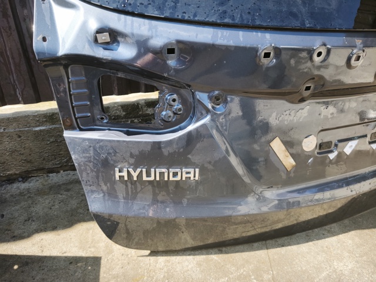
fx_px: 250
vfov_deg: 58.9
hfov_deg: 73.9
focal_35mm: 23
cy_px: 141
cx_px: 188
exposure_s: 1/1635
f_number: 1.7
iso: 200
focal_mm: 5.35
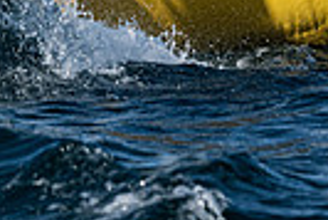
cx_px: -211
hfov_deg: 1.4
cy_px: -176
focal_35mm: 1516
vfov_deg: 0.9
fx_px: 13827
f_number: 5.6
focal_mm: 260
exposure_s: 1/3200
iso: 320
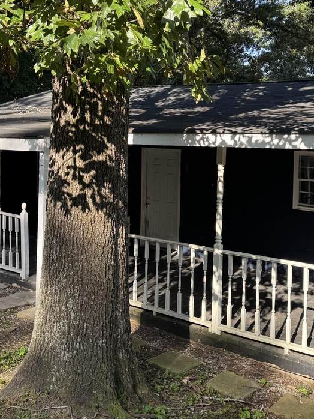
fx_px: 532
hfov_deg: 32.9
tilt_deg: +0.2
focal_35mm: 44
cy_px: 157
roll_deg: -2.4
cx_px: 155
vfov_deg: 42.6
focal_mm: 6.76
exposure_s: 1/506
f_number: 1.78
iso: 80
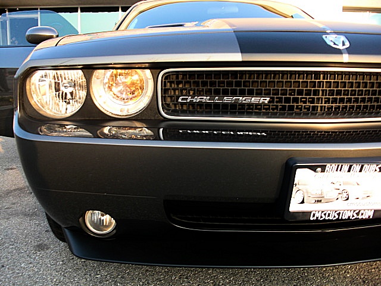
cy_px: 143
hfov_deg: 51.4
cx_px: 190
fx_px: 396
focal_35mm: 36
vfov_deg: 39.7
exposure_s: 1/60
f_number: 2.8
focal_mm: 6.3
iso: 50
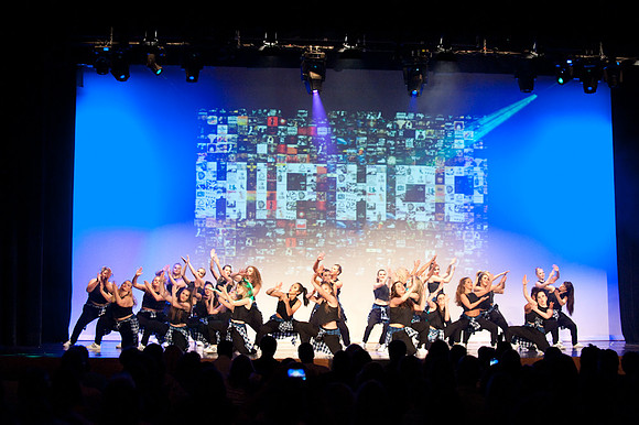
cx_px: 320
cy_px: 212
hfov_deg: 28.9
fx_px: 1242
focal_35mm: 70
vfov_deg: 19.4
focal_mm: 70
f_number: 2.8
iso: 3200
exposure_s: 1/200
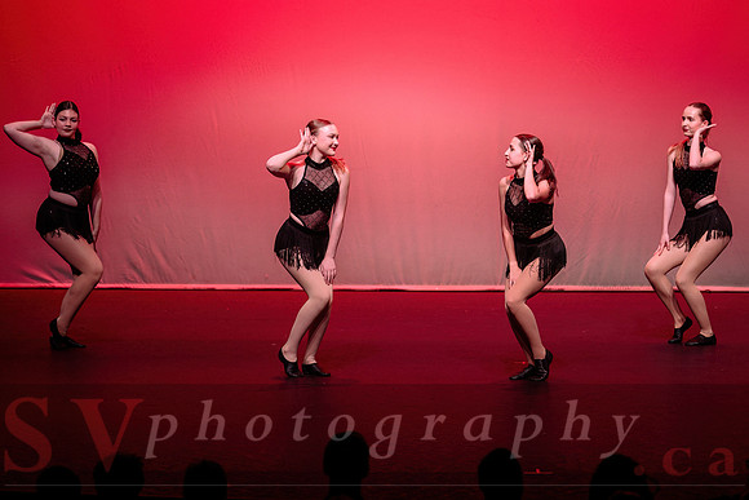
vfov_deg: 9.6
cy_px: 201
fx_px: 2984
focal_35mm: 143
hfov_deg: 14.3
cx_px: 408
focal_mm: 120
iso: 1250
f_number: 2.8
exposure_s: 1/500
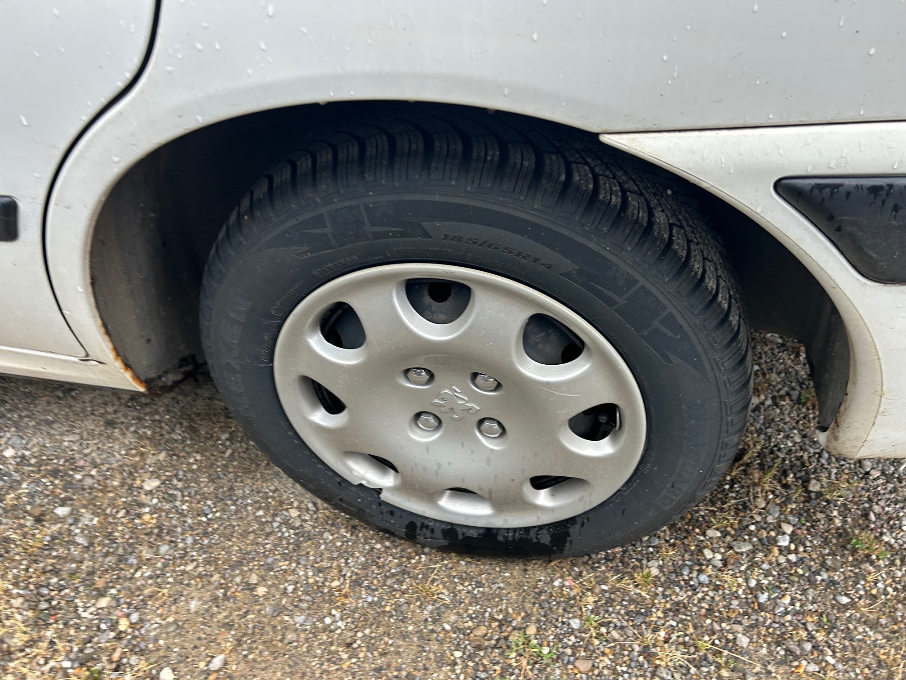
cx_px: 453
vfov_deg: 53.1
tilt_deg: -45.1
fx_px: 680
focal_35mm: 26
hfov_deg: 67.3
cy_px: 340
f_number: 1.5
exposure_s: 1/95
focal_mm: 5.7
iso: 125
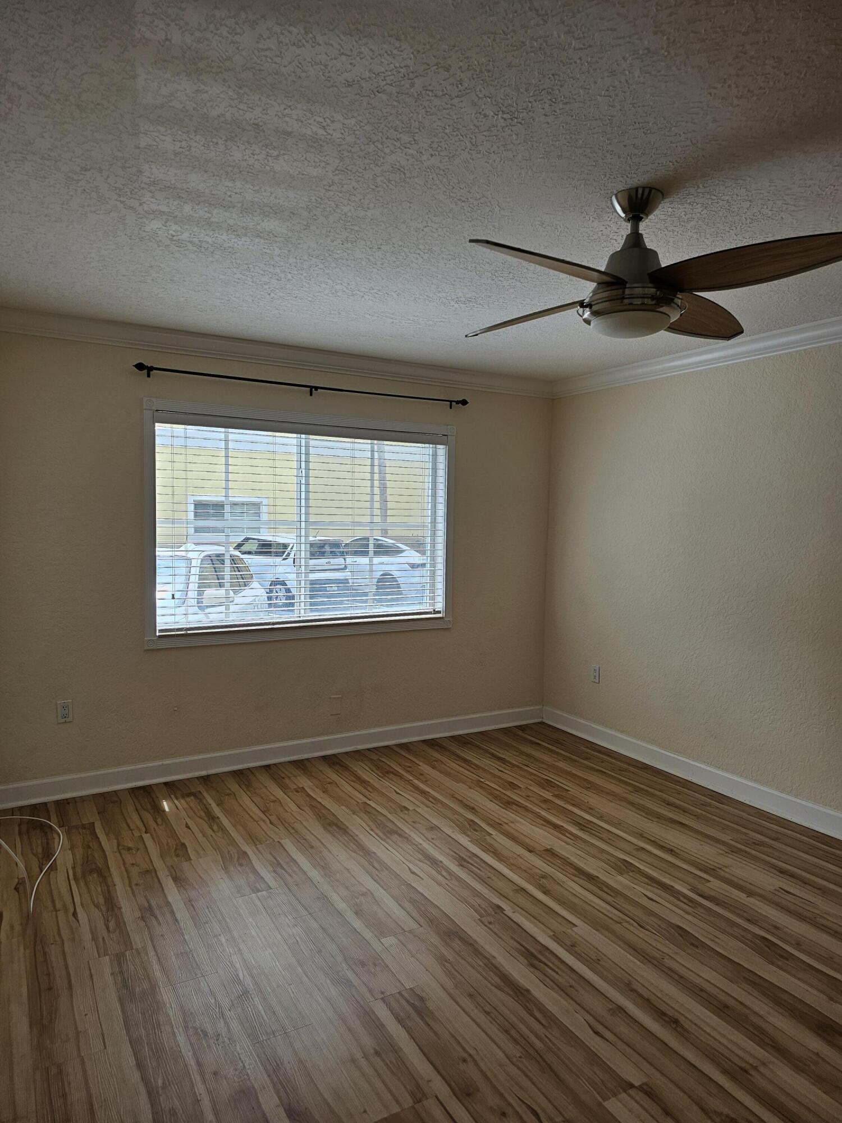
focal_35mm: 23
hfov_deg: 58.9
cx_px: 421
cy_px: 562
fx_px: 746
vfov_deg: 73.9
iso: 25
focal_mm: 6.3
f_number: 1.7
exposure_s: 1/180
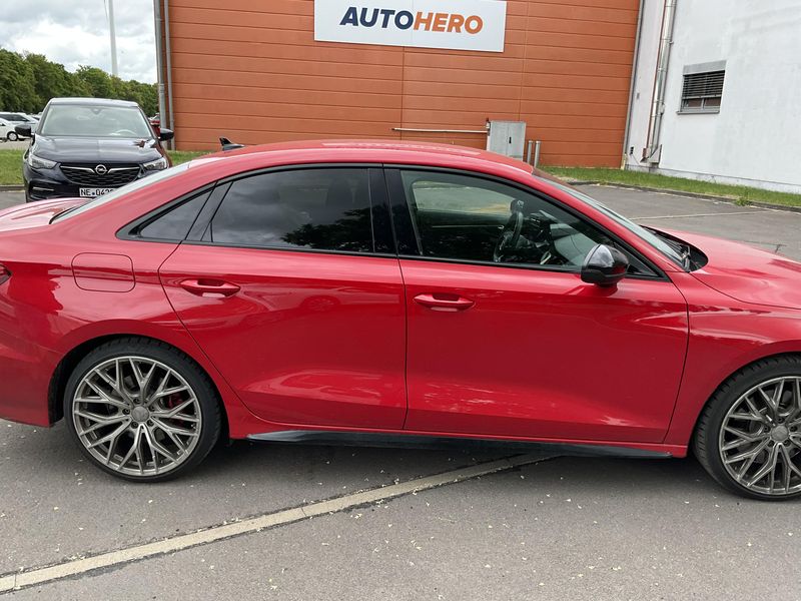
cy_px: 300
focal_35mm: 29
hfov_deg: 61.7
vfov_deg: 48.2
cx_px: 400
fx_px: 671
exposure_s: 1/270
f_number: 1.8
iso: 25
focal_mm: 3
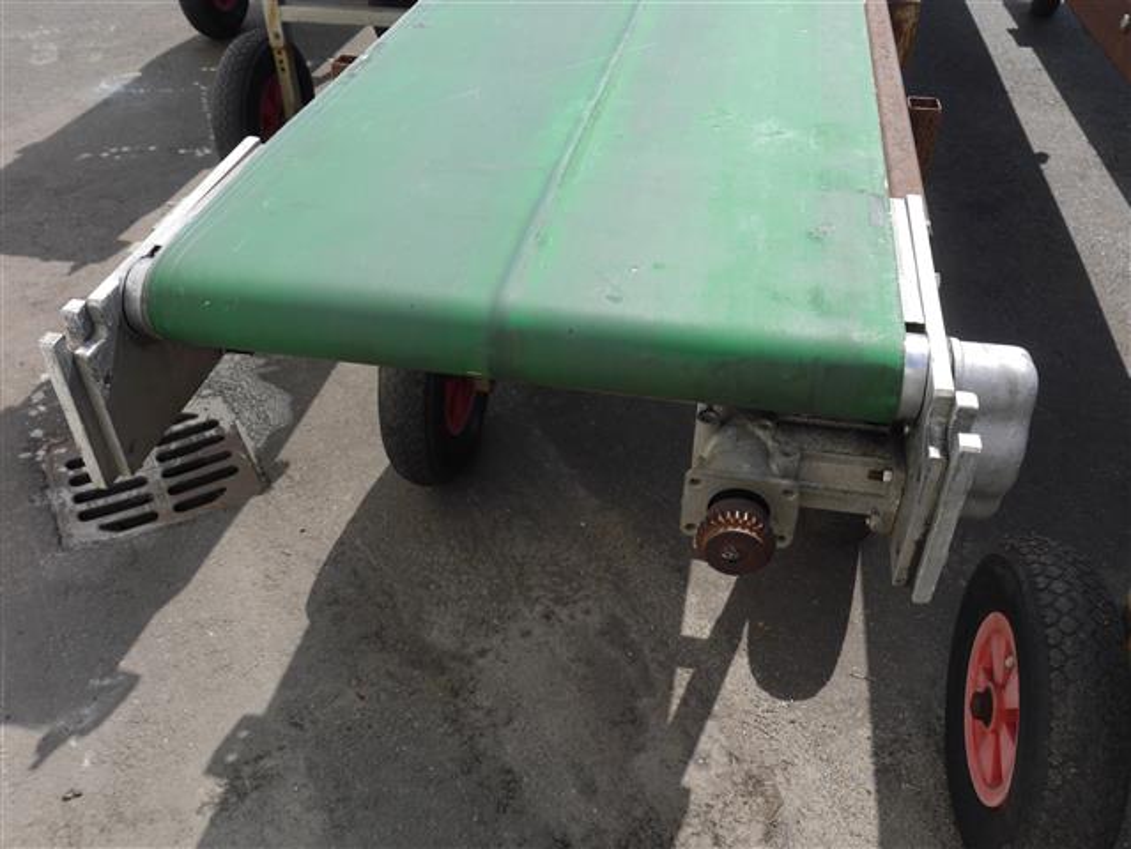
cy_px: 424
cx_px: 566
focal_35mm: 32
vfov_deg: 44.2
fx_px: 1046
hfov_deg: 56.8
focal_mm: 16
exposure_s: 1/400
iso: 160
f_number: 8
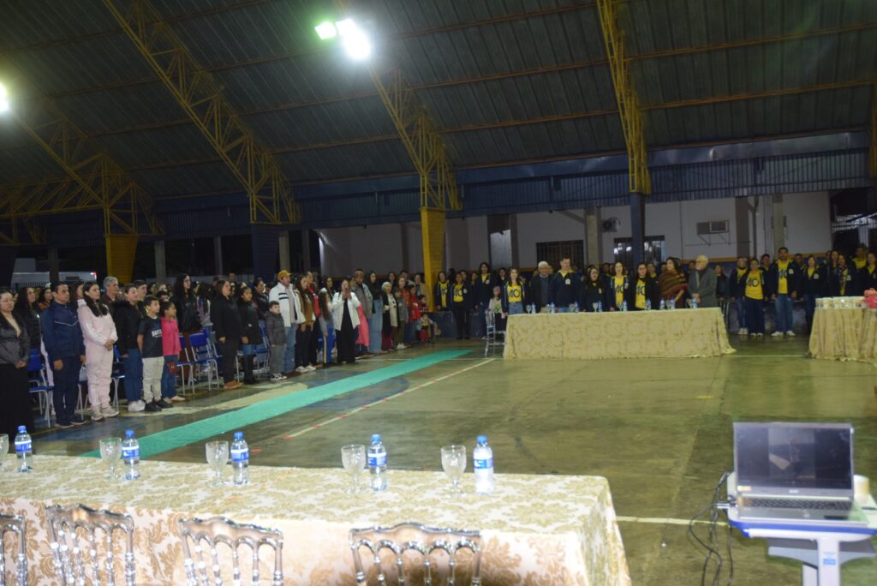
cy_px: 293
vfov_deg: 40.0
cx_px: 438
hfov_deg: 57.2
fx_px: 804
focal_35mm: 33
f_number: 3.5
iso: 1000
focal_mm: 22
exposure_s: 1/60
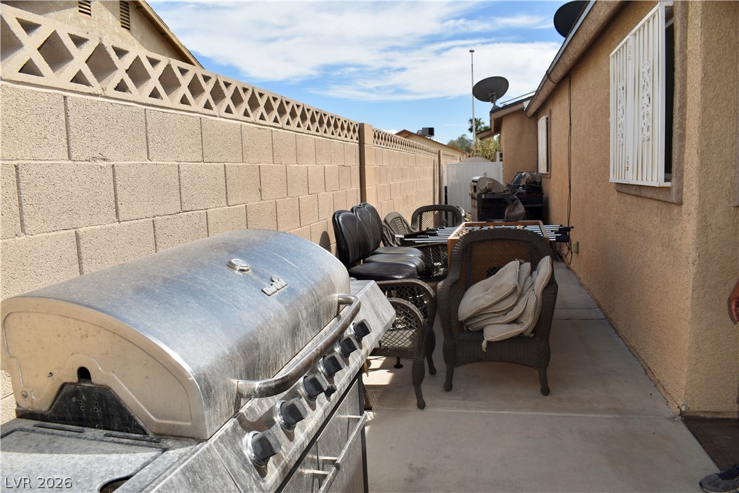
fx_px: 554
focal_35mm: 27
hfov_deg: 67.4
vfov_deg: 47.9
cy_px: 246
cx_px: 370
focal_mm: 18
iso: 100
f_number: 7.1
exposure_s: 1/200
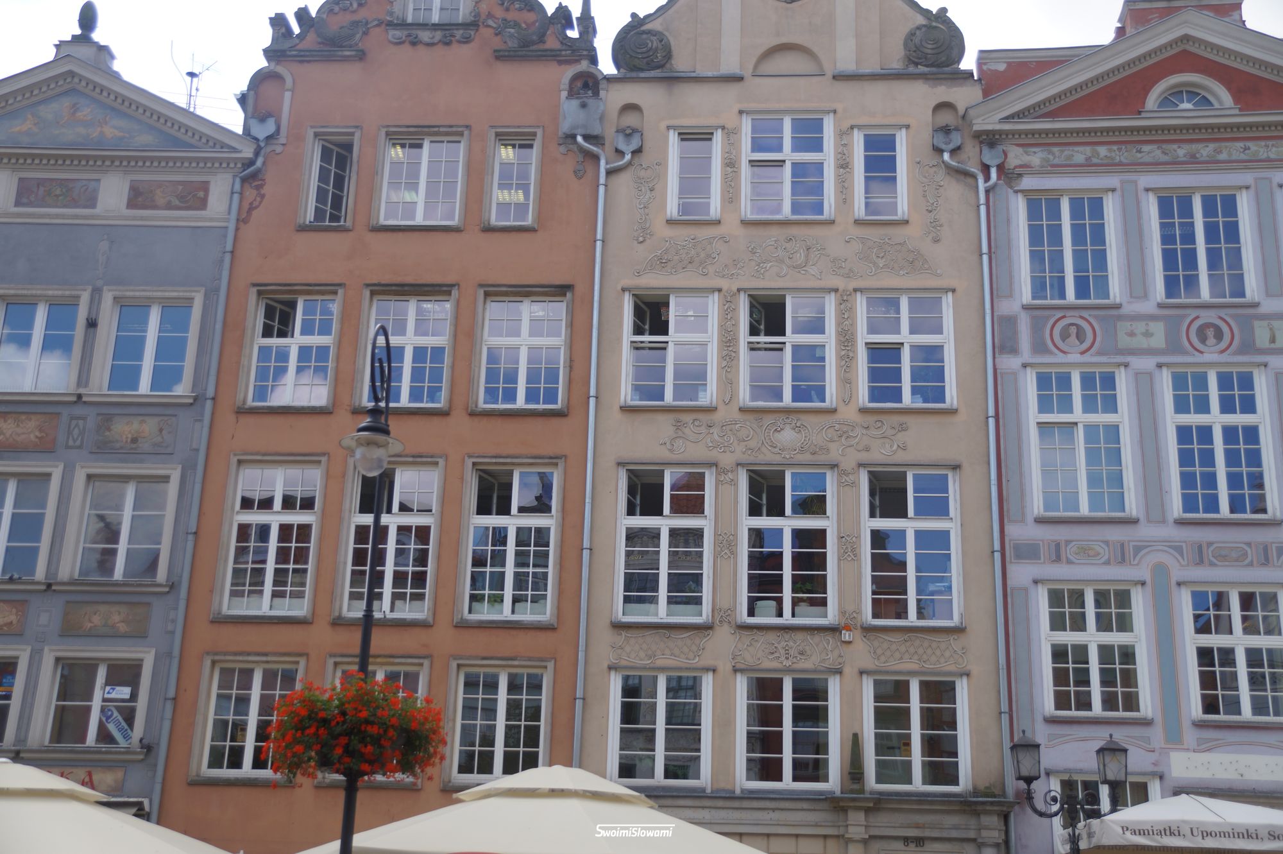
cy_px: 427
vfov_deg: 31.9
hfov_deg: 46.4
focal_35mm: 42
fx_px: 1496
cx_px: 642
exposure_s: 1/320
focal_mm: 28
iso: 100
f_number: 4.5
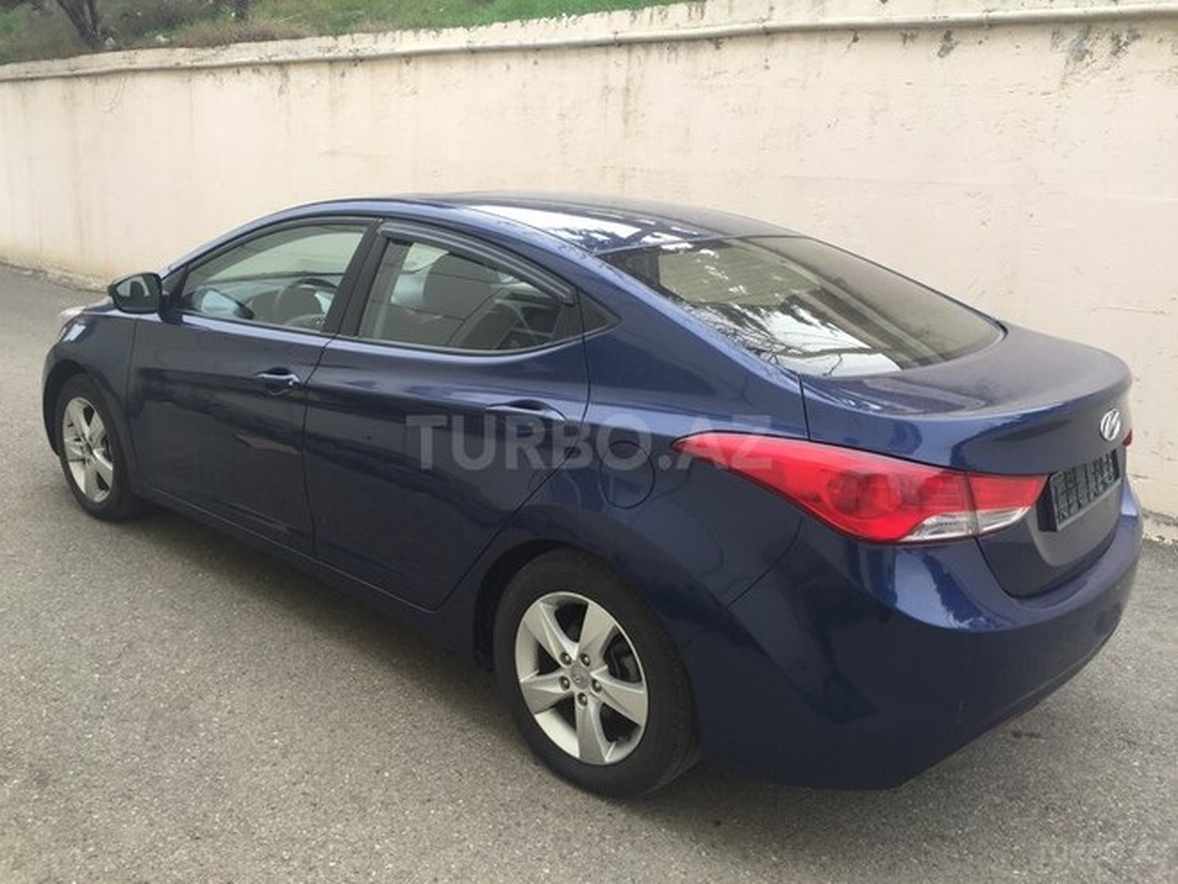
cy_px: 442
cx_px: 589
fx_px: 987
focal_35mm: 29
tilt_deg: -12.9
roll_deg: -5.7
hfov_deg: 61.7
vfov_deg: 48.2
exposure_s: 1/136
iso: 32
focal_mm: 4.15
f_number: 2.2
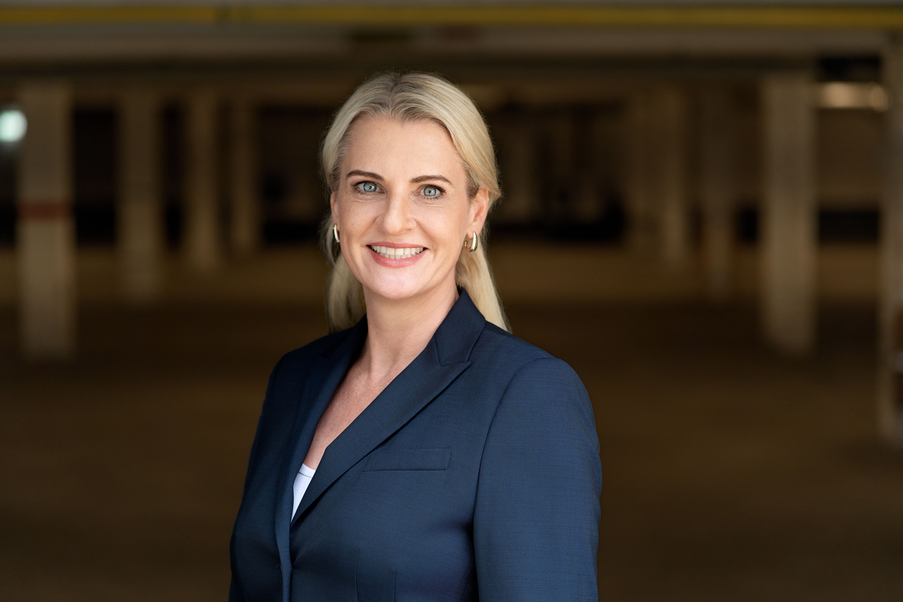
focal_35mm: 85
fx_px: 2132
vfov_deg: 16.1
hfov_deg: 23.9
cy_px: 301
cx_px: 452
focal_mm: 85
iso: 500
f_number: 2.8
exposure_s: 1/400
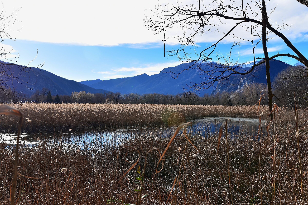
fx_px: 274
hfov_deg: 58.7
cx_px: 154
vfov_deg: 41.1
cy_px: 102
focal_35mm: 32
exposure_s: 1/160
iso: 100
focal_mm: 32
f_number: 9
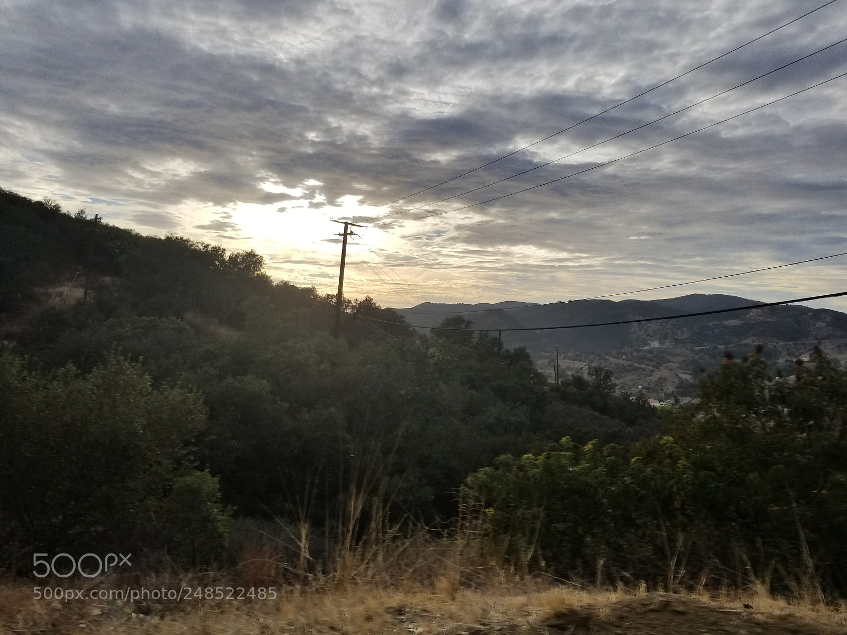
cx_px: 424
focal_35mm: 26
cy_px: 318
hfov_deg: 67.3
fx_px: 636
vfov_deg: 53.1
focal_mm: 4.25
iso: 50
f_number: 1.7
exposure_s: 1/4816
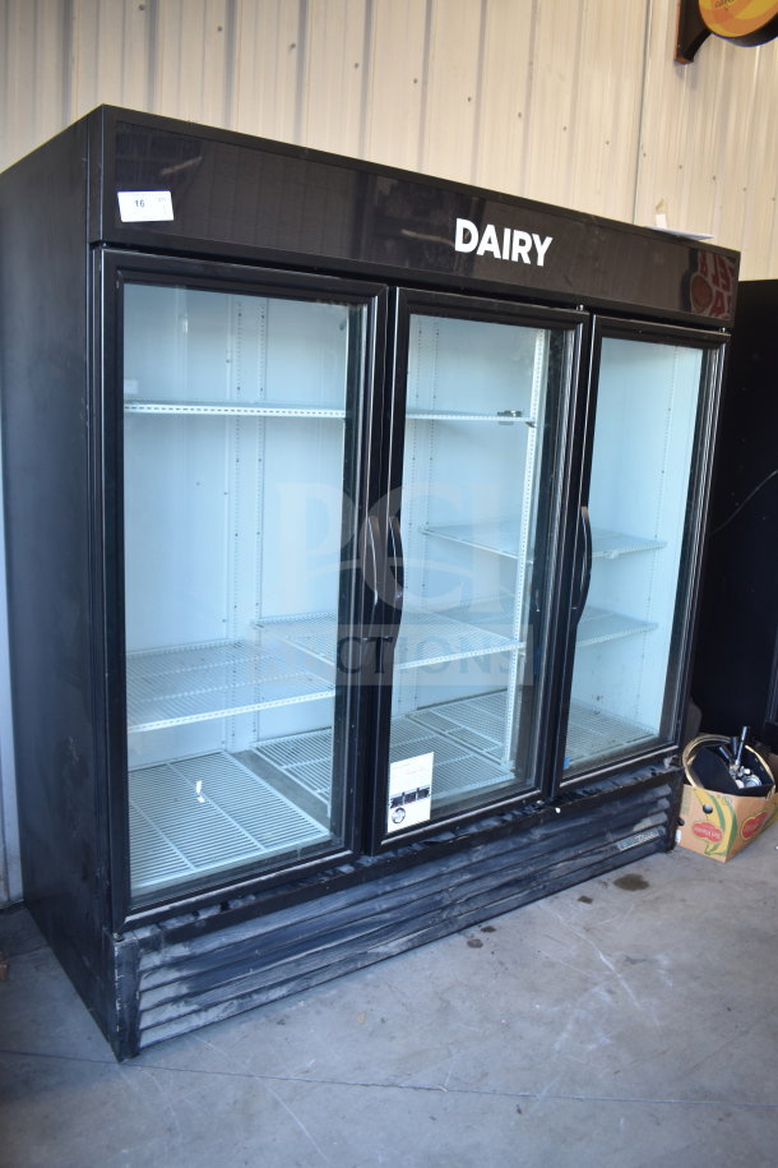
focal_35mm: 27
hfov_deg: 47.9
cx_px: 389
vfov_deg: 67.4
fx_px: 875
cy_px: 584
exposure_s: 1/30
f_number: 3.5
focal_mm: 18
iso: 320
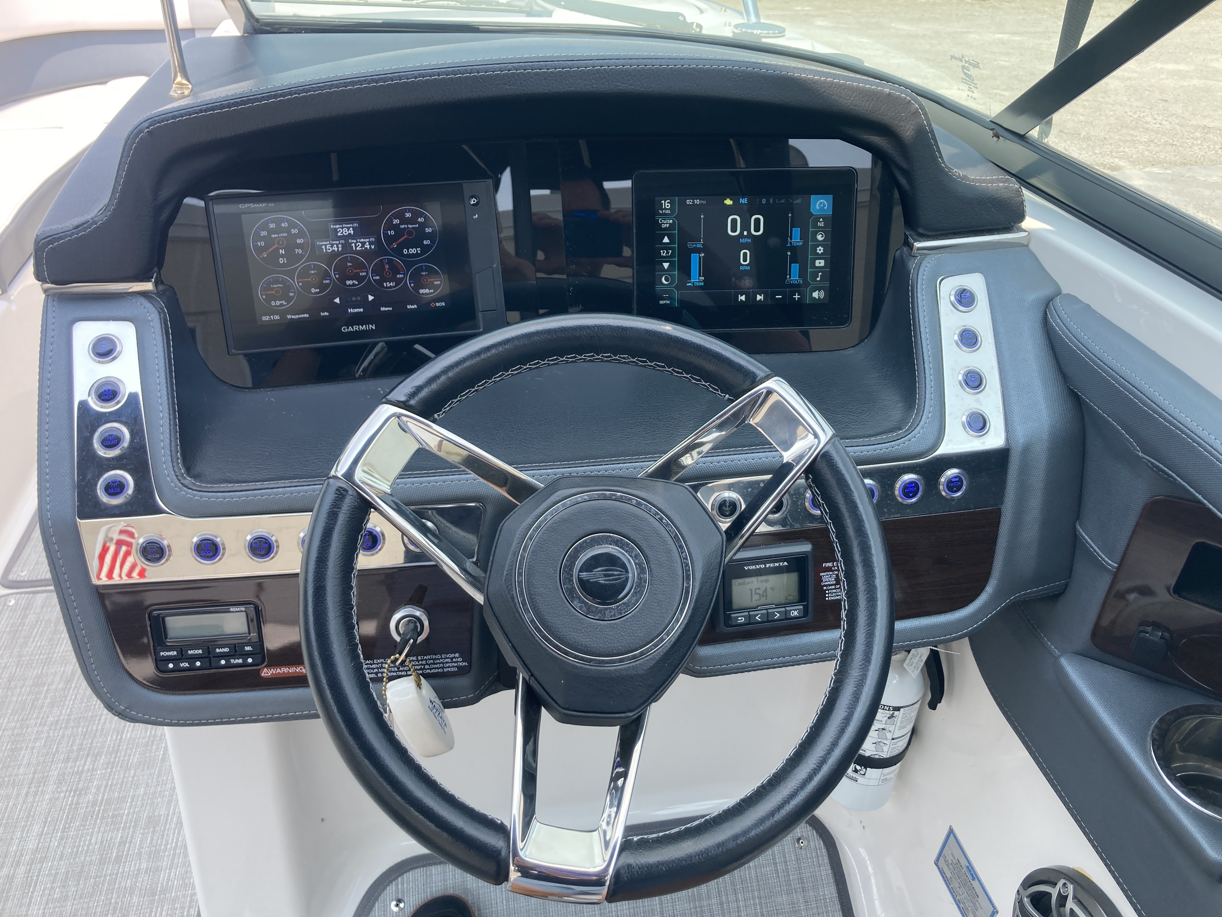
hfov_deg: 63.4
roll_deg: -0.4
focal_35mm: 28
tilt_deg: -34.2
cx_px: 611
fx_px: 988
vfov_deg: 49.7
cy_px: 458
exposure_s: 1/457
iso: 20
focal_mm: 3.99
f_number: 1.8
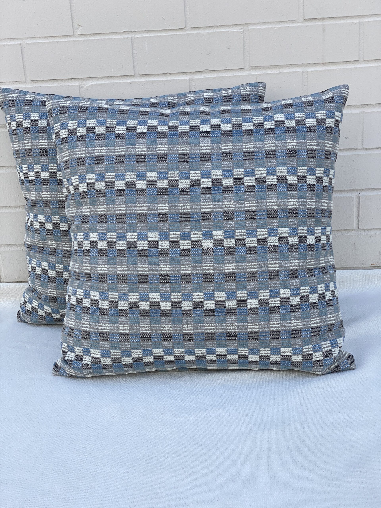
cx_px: 190
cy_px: 254
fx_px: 763
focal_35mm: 52
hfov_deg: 28.0
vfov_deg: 36.8
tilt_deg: -16.6
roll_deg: +3.5
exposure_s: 1/888
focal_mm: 6
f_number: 2
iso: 20
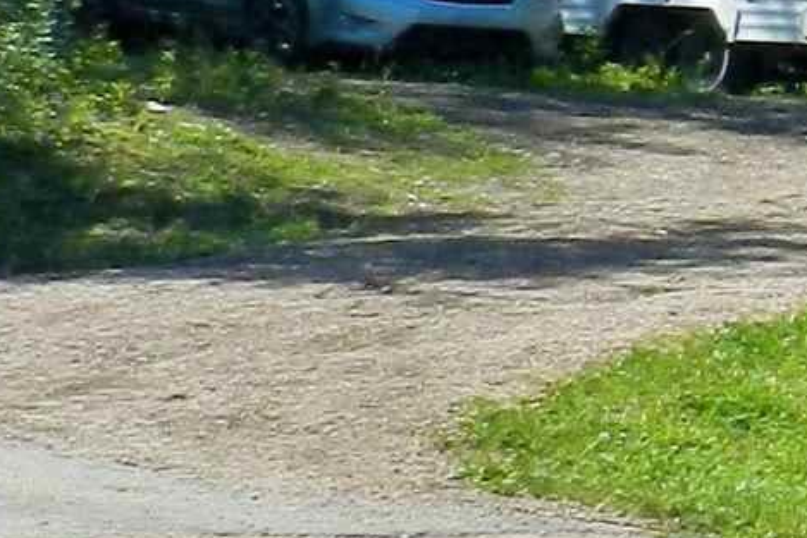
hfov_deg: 7.1
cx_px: 2457
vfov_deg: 5.3
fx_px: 5807
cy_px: 93
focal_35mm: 259
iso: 160
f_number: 4
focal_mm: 6.7
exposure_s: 1/1000
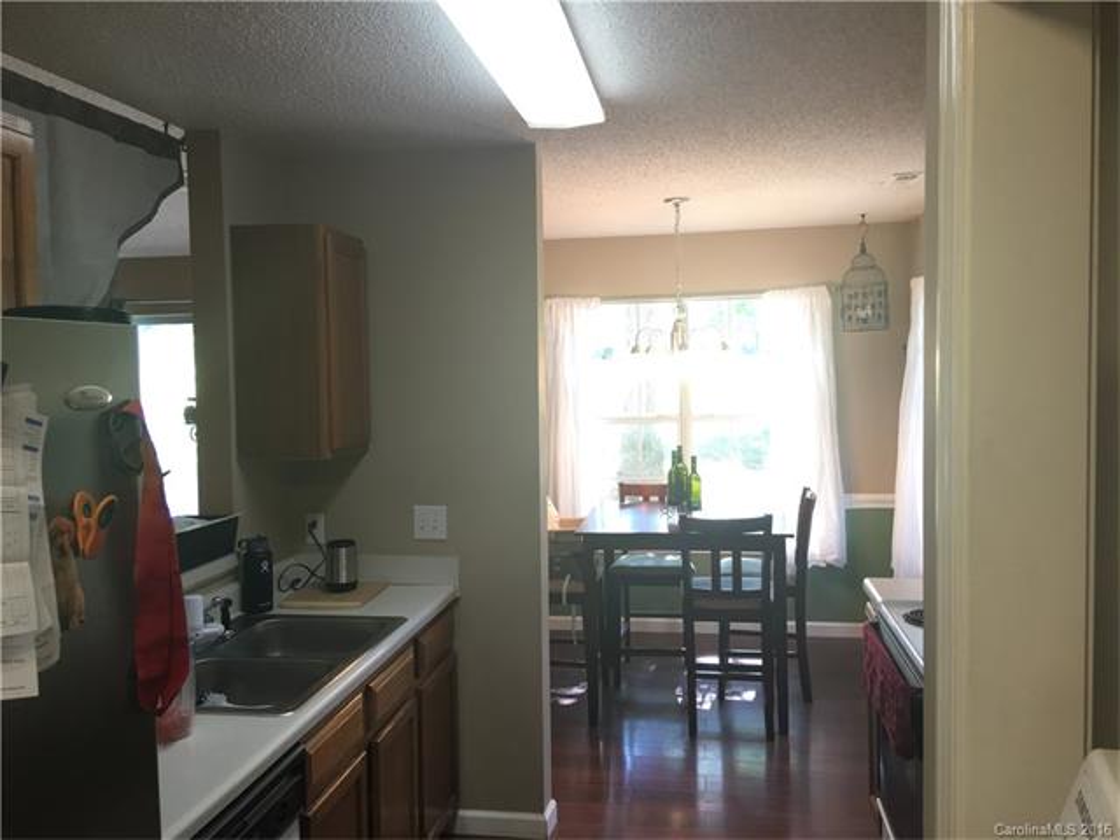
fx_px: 938
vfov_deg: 48.2
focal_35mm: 29
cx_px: 560
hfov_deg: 61.7
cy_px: 420
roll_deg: +0.1
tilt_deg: -2.3
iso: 100
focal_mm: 4.15
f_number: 2.2
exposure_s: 1/30
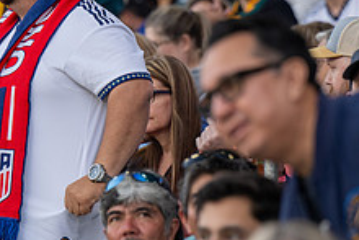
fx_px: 5269
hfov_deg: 3.9
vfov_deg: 2.6
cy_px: 43
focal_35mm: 528
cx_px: 33
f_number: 4
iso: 640
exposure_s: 1/200
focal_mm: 200
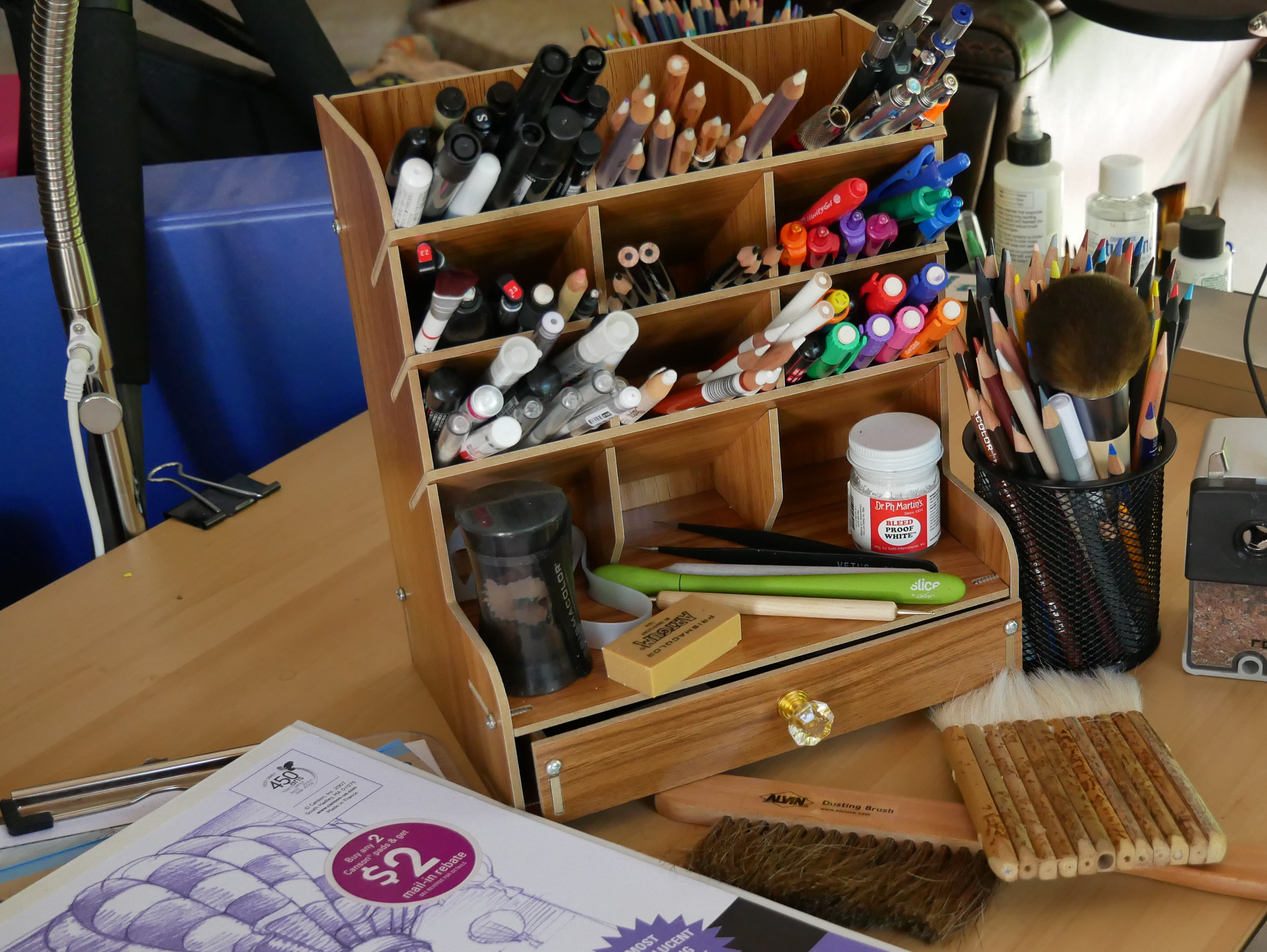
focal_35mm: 57
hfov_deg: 33.3
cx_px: 897
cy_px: 642
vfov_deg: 25.5
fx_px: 2087
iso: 1250
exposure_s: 1/60
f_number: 4.1
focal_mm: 20
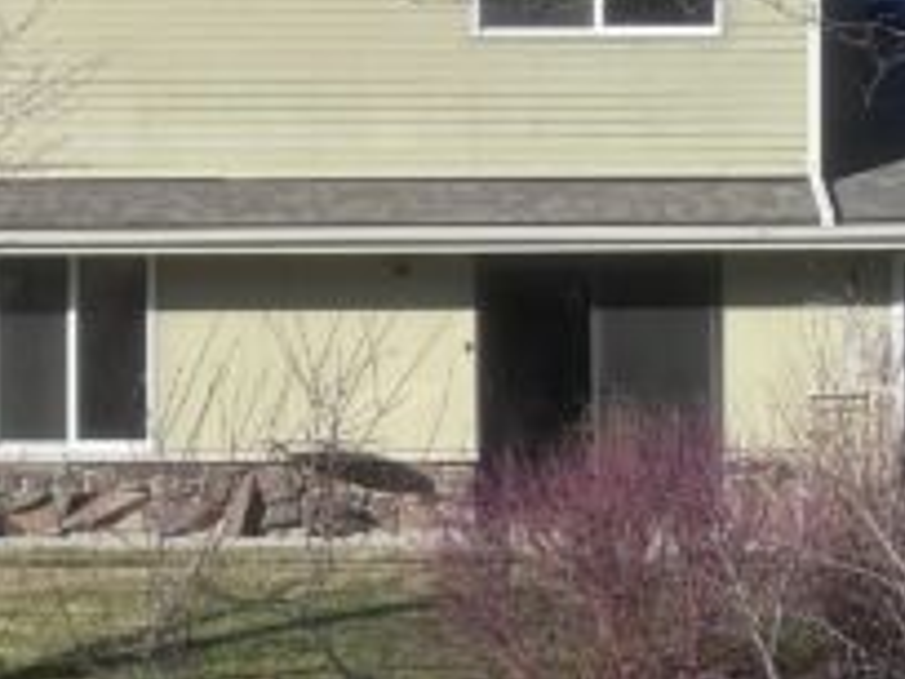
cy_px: 288
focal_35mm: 151
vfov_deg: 9.8
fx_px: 3948
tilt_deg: +2.0
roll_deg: +0.1
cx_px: 169
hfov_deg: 13.0
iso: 32
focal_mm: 9
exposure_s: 1/515
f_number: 2.8
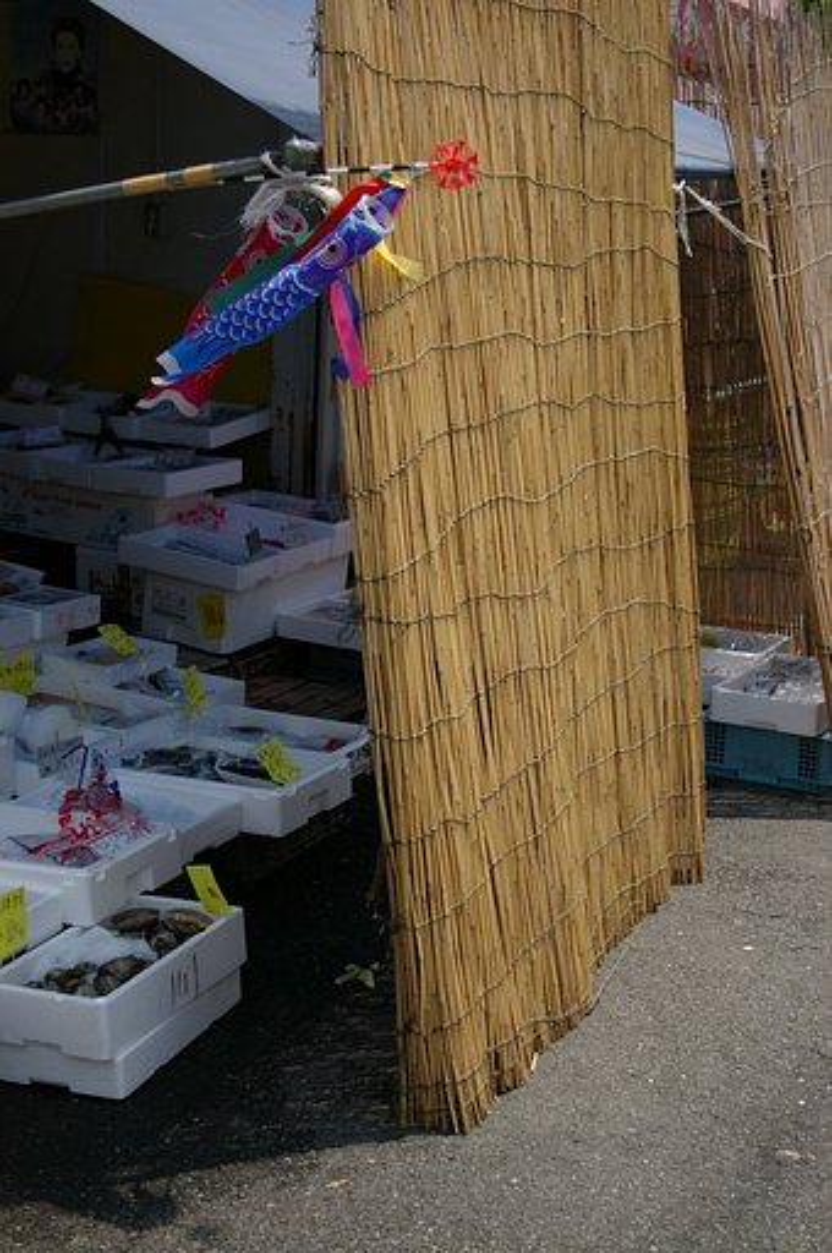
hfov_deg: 27.5
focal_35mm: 49
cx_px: 416
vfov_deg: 40.4
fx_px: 1703
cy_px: 626
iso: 200
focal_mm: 33
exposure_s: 1/1250
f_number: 4.5
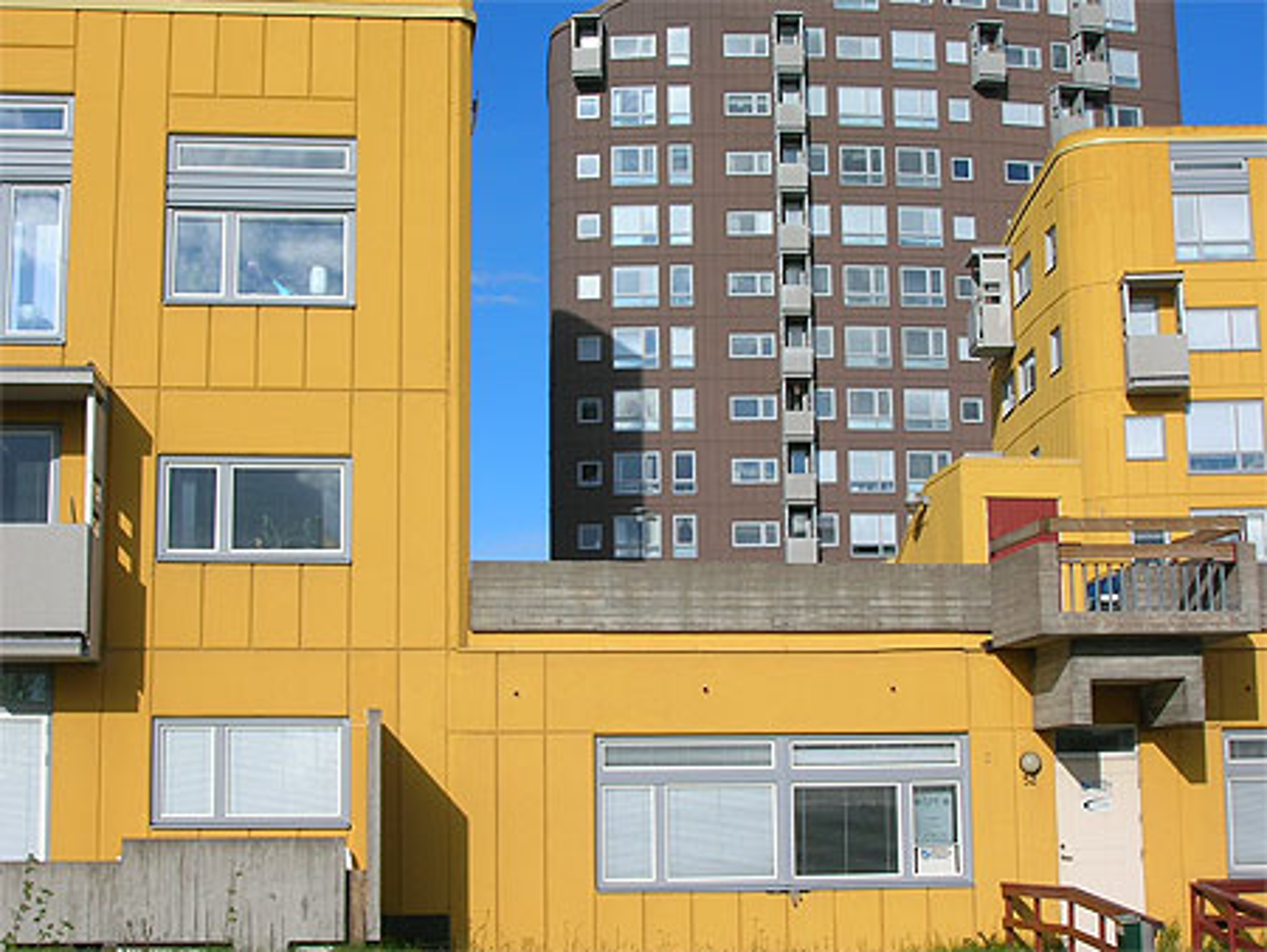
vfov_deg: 27.1
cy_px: 476
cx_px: 634
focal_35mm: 54
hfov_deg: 35.5
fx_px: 1978
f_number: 5.7
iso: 50
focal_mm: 9
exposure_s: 1/380
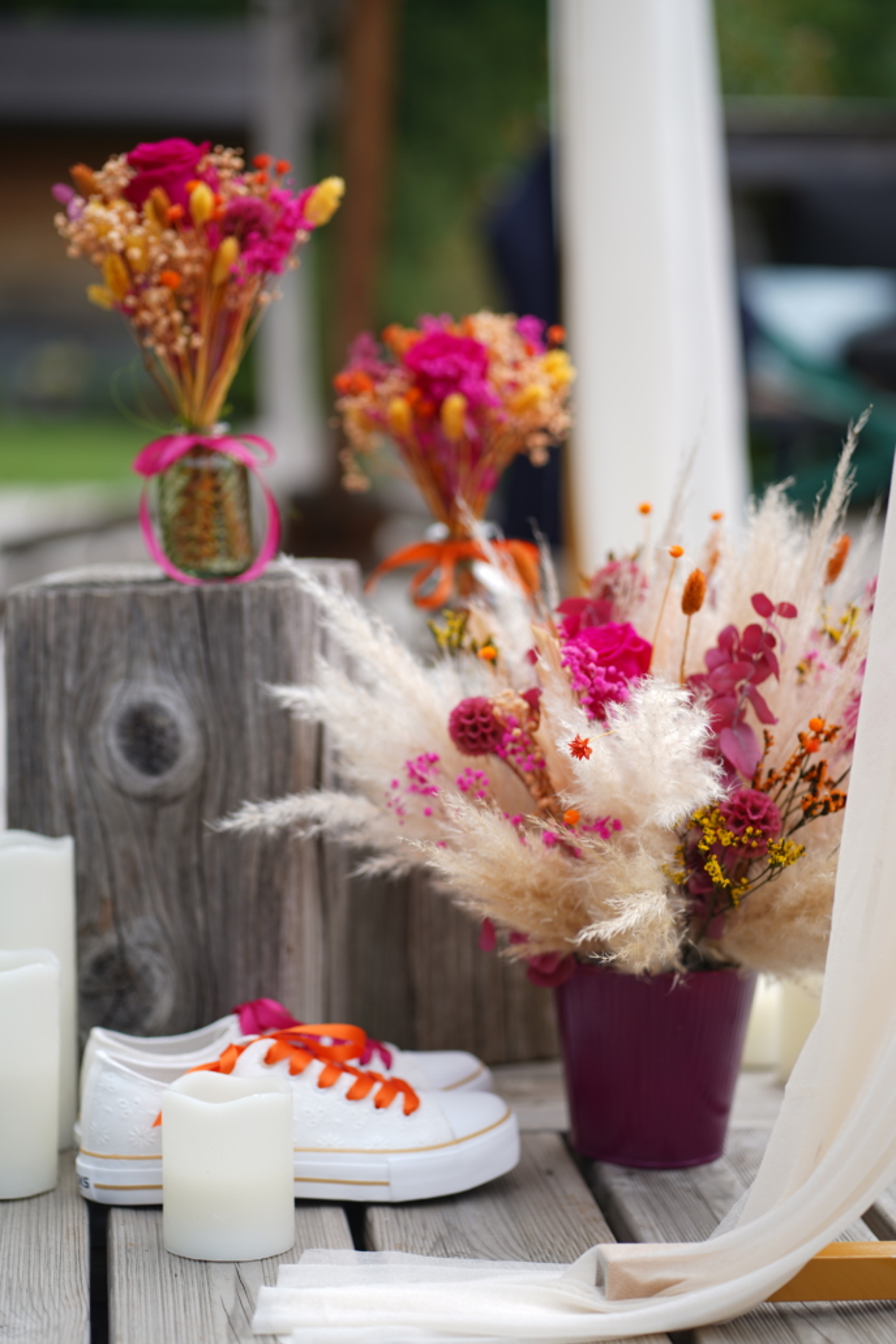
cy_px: 672
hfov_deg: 16.1
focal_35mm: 85
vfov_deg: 23.9
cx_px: 448
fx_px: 3172
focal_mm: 85
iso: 64
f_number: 2.2
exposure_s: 1/800
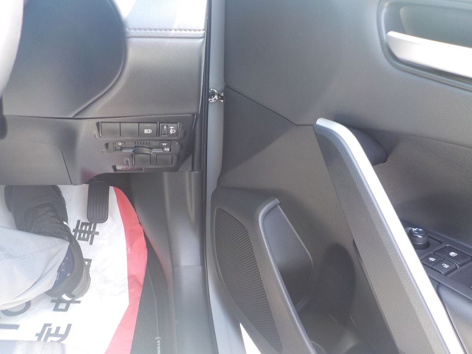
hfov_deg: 60.0
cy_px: 177
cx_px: 236
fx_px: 409
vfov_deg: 46.8
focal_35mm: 30
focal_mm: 4.1
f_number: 3.3
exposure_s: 1/40
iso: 125
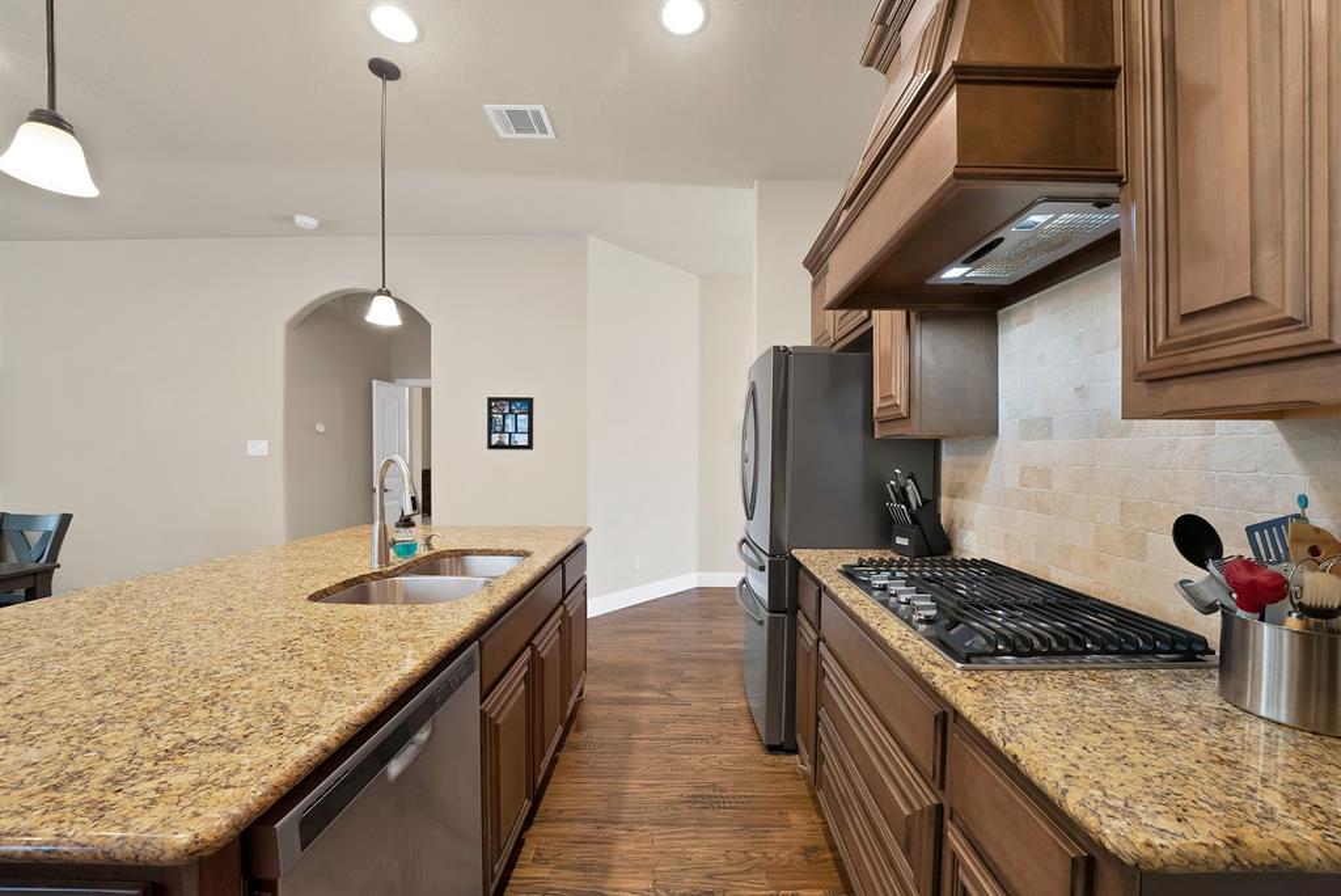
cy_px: 448
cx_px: 670
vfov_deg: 90.1
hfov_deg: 112.6
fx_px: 447
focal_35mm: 12
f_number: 9
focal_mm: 12
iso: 640
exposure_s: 1/3
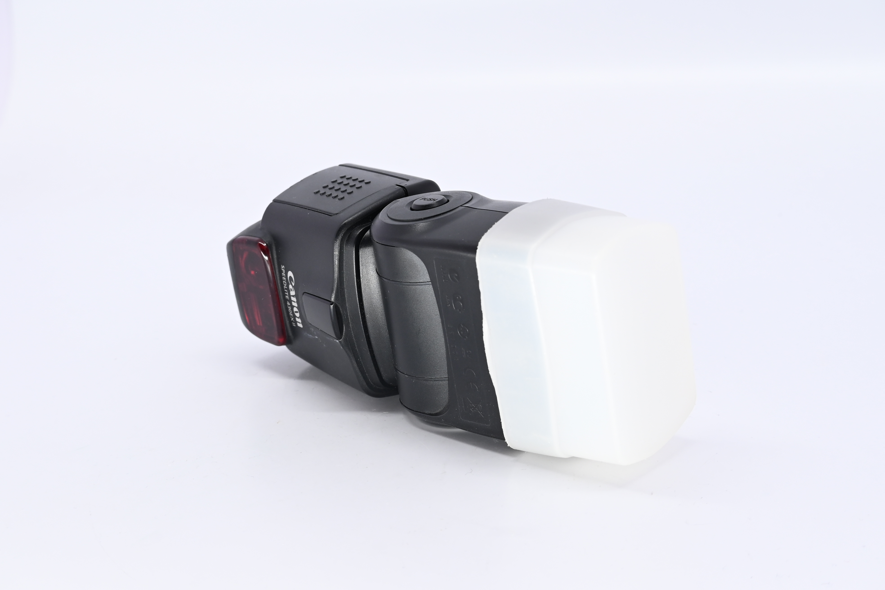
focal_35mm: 75
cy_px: 295
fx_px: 1844
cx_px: 442
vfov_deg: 18.2
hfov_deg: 27.0
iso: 500
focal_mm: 50
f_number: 9
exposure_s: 1/160
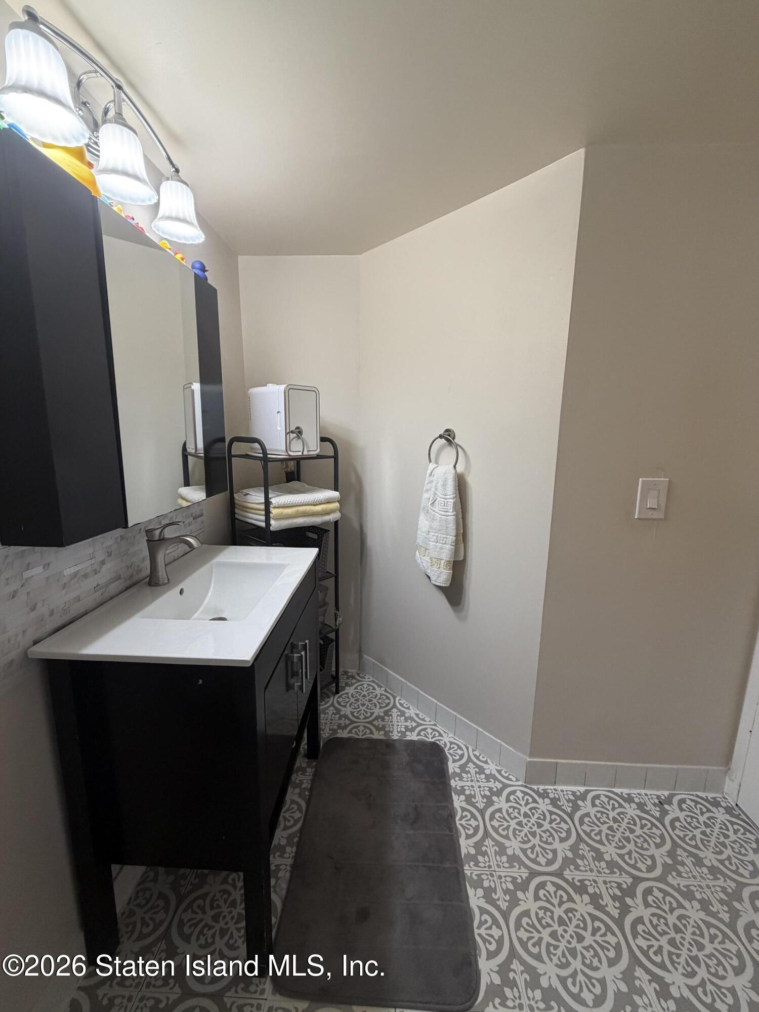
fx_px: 409
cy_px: 506
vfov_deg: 102.1
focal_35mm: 14
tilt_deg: -9.8
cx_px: 380
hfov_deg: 85.7
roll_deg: -0.2
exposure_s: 1/120
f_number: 2.2
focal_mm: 2.22
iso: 250
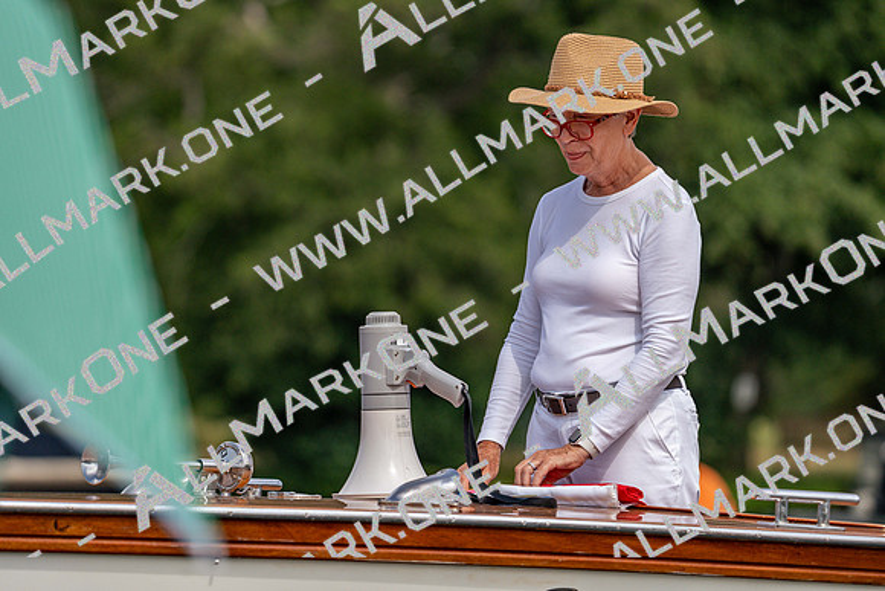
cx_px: 442
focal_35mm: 350
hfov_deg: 5.9
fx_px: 8606
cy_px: 296
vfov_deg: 3.9
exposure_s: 1/1600
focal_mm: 350
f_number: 6.3
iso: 320
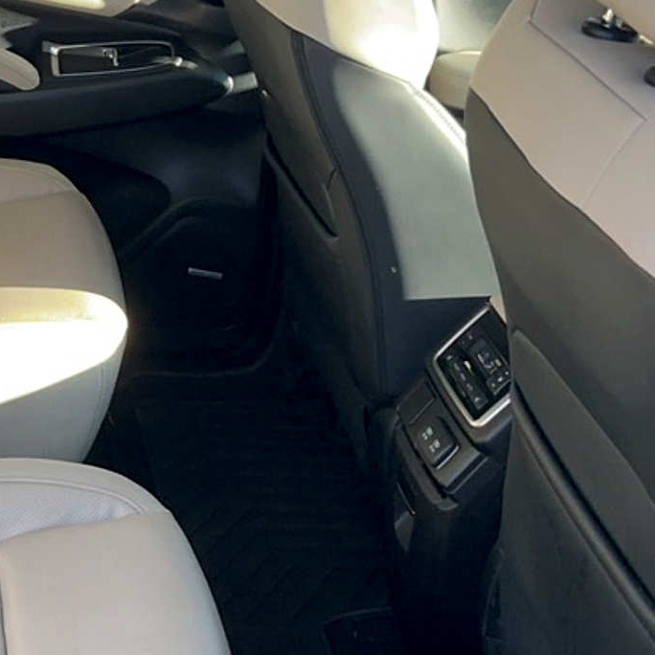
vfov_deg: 27.5
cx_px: 26
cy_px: 445
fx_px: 1327
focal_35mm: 62
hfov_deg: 26.5
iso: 25
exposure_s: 1/120
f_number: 1.8
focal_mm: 3
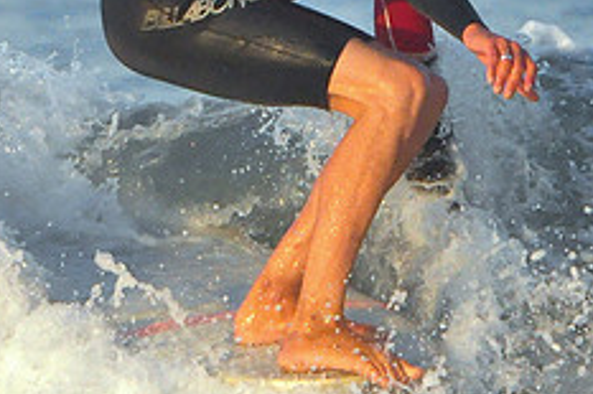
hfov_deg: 1.0
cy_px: 99
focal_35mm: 2051
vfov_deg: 0.7
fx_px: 33760
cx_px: 519
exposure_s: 1/1250
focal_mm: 550
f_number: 8
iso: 1250
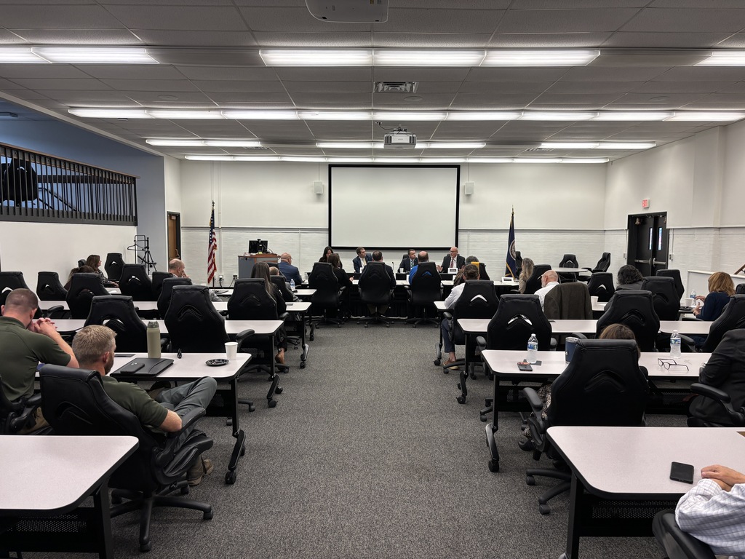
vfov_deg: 53.1
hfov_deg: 67.3
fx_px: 560
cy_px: 280
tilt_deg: -5.3
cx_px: 372
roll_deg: -0.5
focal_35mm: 26
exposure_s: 1/60
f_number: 1.6
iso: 80
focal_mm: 5.96
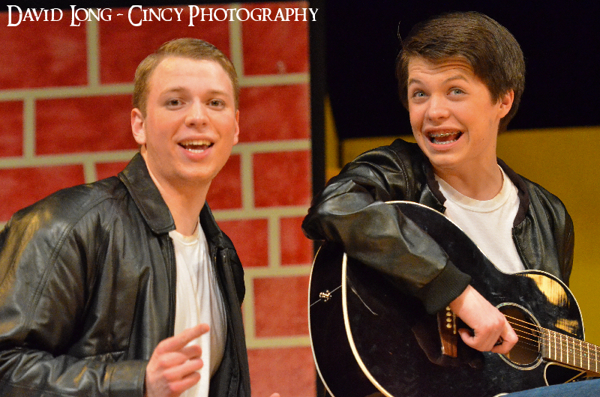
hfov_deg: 10.2
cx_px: 300
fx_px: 3368
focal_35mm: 202
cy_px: 198
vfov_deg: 6.8
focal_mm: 135
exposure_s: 1/250
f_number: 3.5
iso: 5600
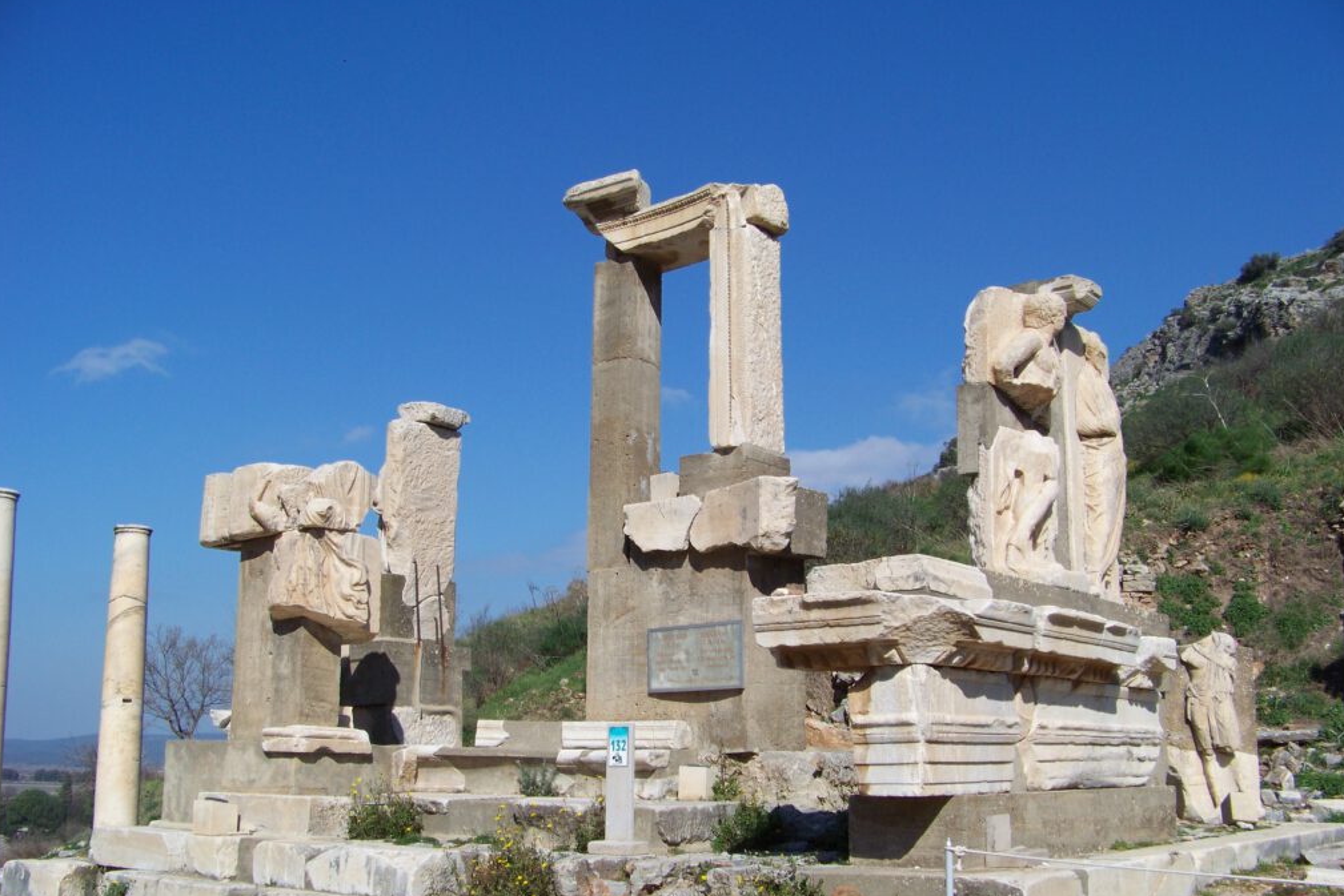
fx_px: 1419
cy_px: 497
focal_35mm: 38
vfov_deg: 35.0
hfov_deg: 50.7
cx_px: 667
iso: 71
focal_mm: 5.85
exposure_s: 1/1000
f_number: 4
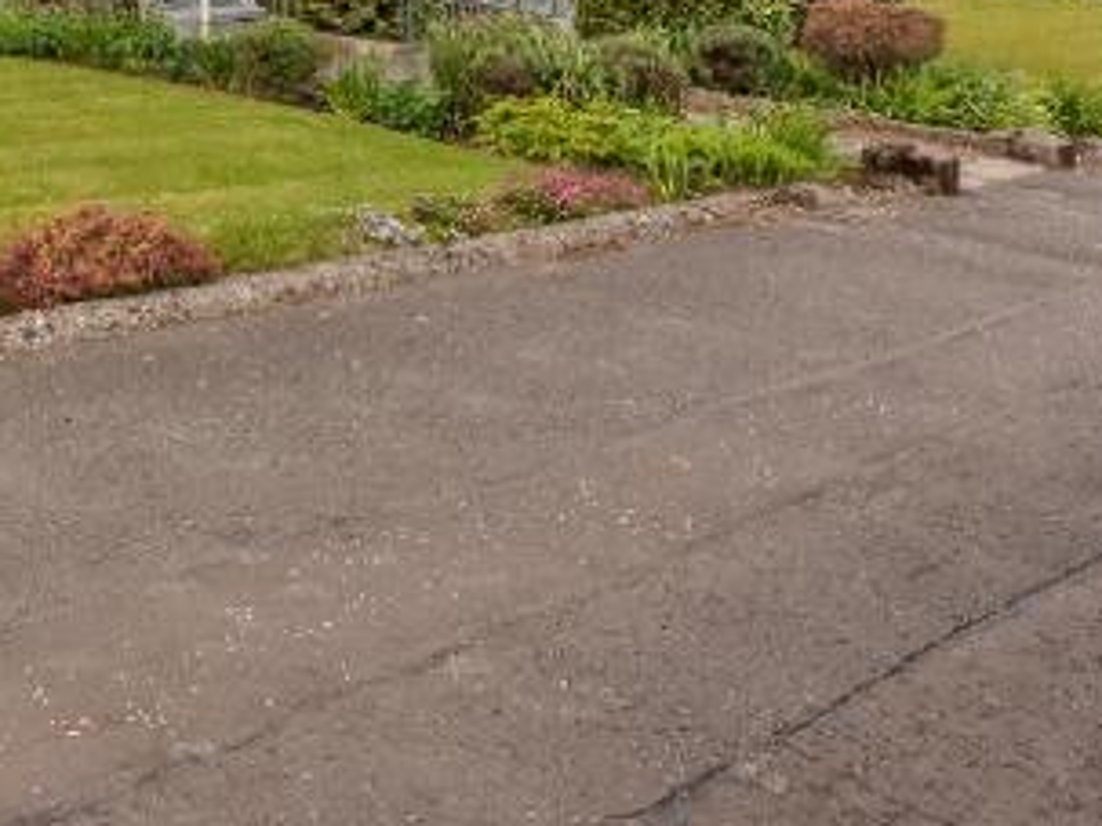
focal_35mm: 39
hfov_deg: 30.9
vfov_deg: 30.4
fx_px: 1241
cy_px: -200
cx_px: -473
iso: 800
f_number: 8
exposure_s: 1/320
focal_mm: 12
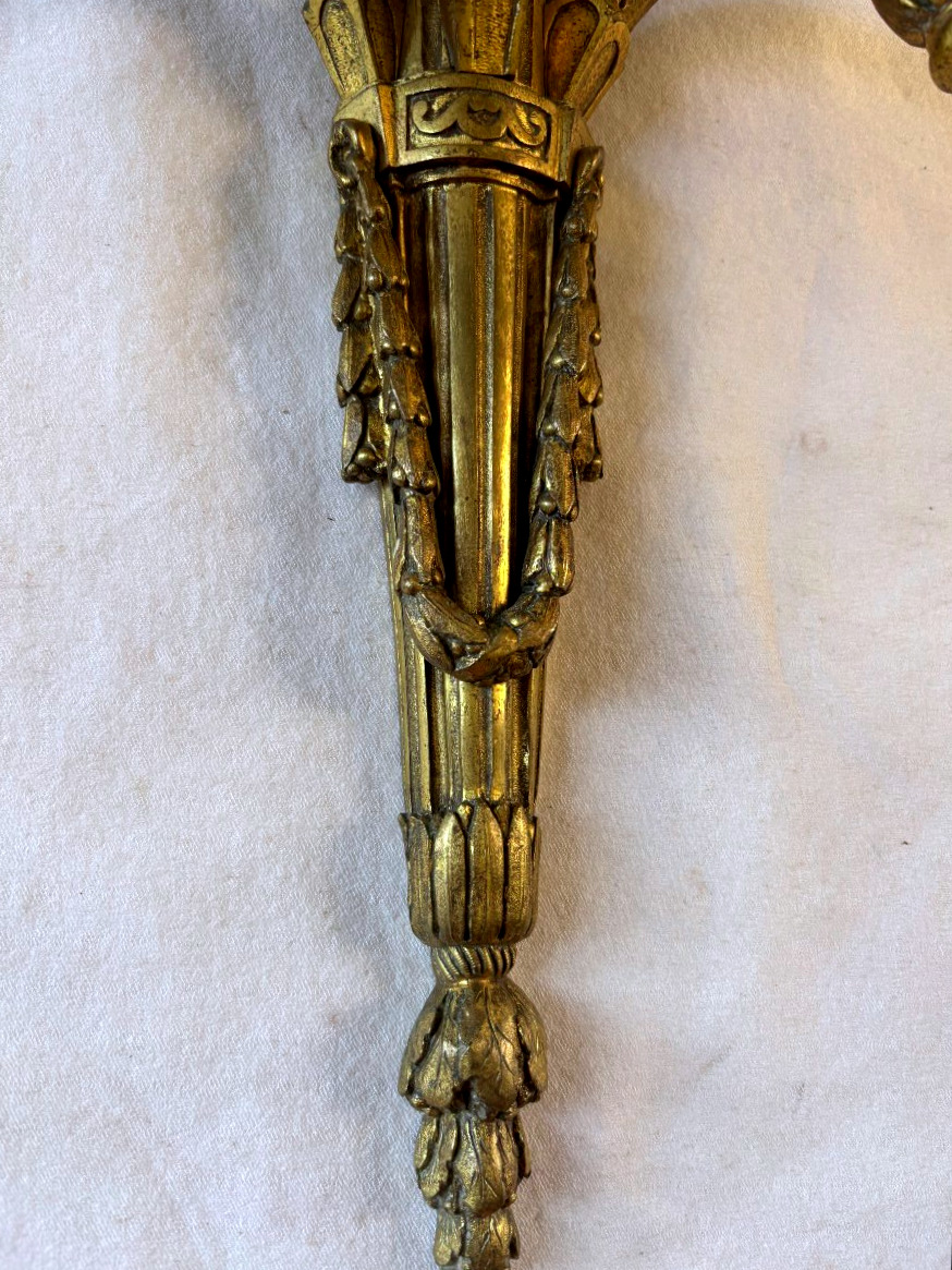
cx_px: 476
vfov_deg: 67.3
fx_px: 953
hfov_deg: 53.1
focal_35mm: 26
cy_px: 635
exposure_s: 1/121
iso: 125
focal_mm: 5.96
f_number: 1.6
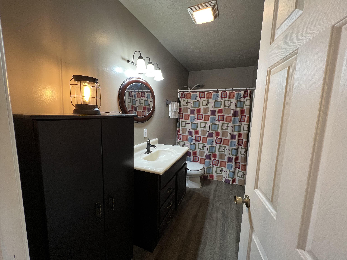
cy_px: 130
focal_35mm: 13
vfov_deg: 89.9
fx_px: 130
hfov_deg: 106.2
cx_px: 174
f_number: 1.8
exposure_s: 1/60
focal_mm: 1.57
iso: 200
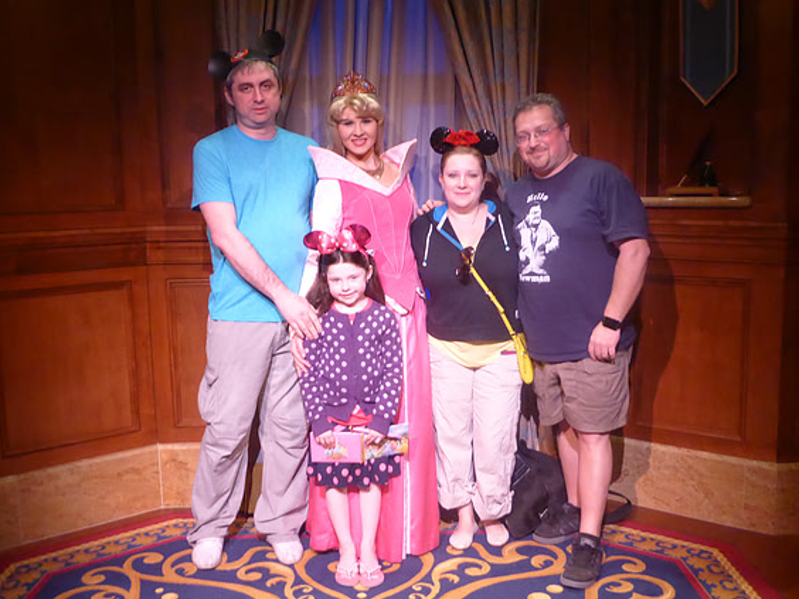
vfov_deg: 39.7
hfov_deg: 51.4
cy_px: 304
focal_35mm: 36
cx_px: 395
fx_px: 831
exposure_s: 1/30
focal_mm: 6.1
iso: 800
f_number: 3.7
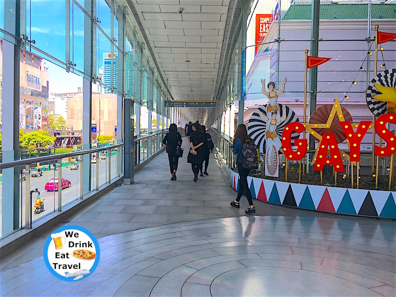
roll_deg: -0.6
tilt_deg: -2.2
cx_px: 198
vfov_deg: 48.2
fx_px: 332
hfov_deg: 61.7
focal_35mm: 29
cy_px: 148
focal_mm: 4.15
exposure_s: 1/557
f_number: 2.2
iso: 25
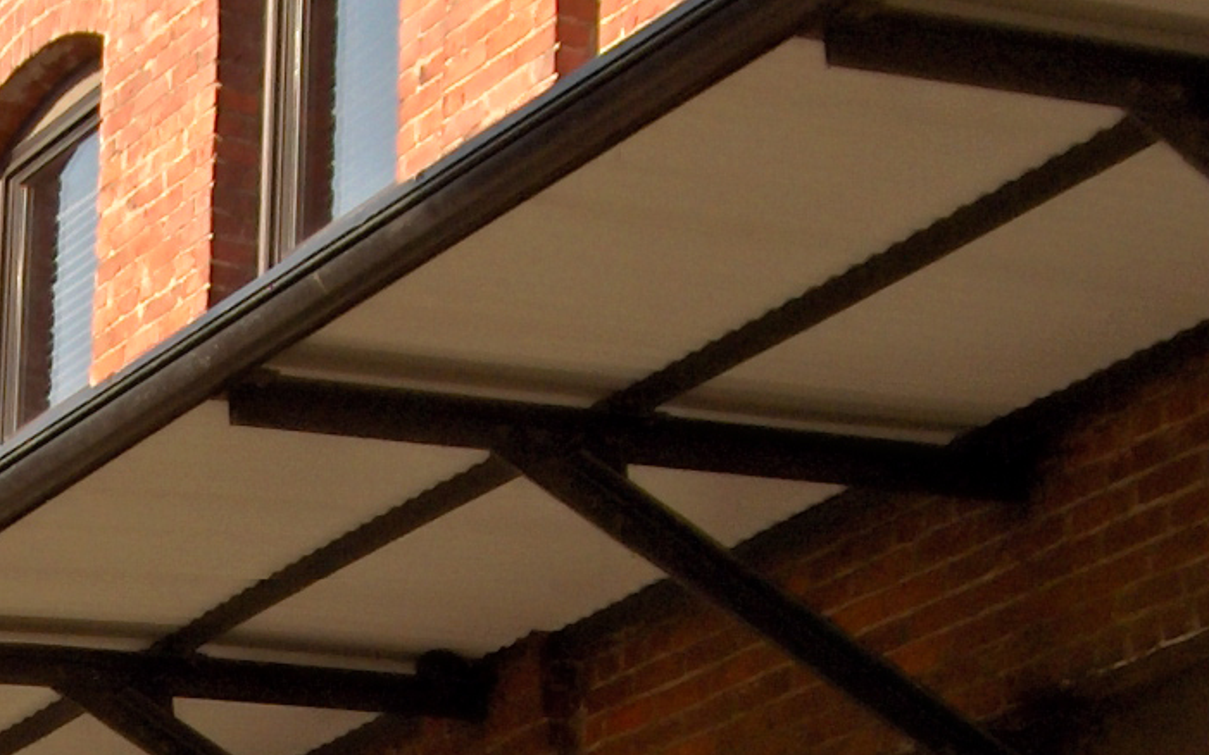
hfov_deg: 13.4
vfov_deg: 8.3
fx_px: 5041
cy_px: 1276
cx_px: -62
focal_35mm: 153
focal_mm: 8
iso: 100
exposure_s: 1/510
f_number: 2.8
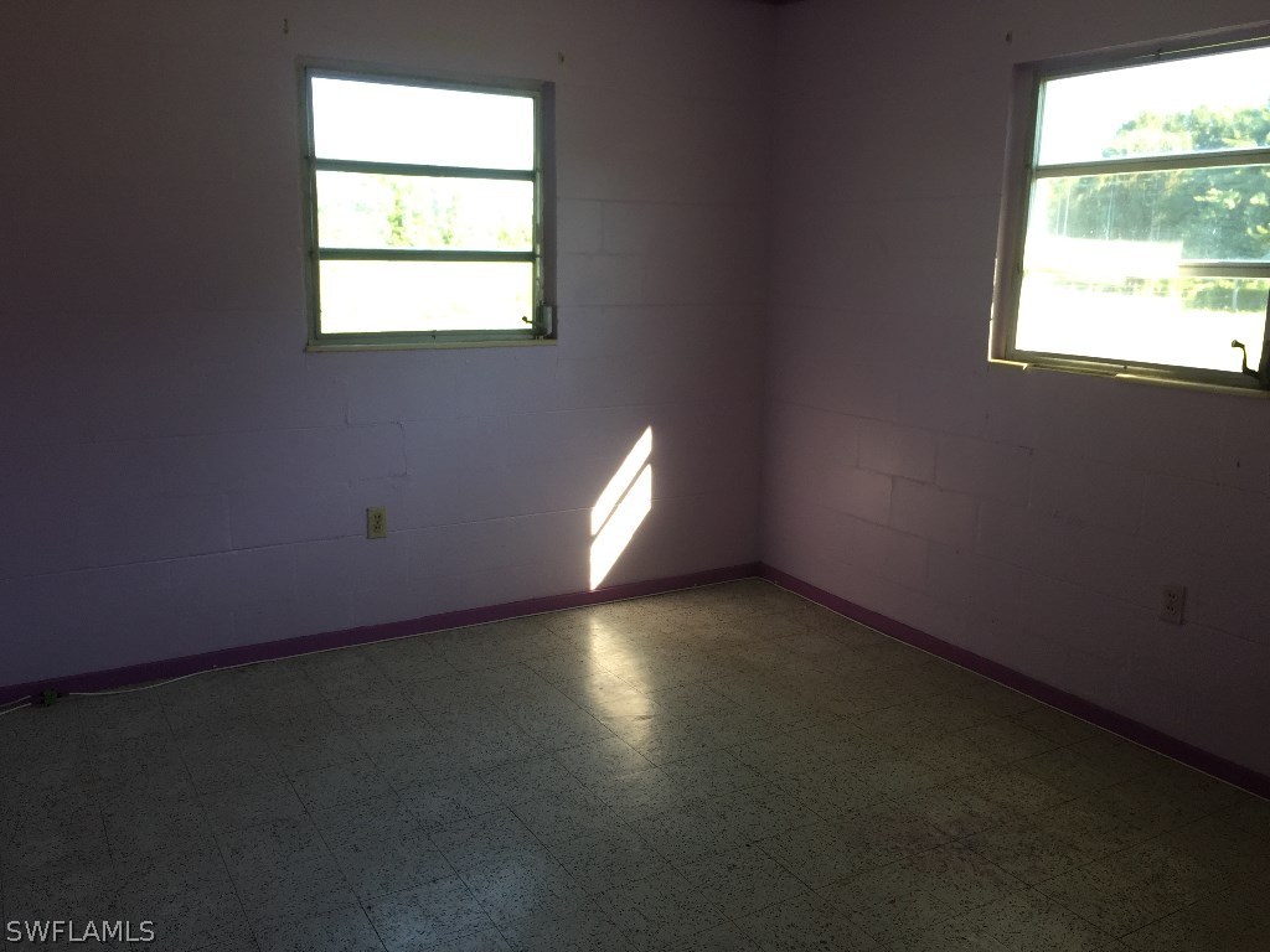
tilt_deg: -10.5
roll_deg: -1.2
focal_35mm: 29
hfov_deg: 61.7
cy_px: 476
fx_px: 1064
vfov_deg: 48.2
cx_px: 635
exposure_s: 1/60
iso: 40
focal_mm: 4.15
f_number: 2.2
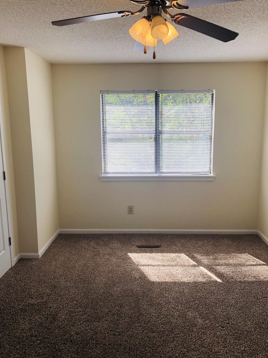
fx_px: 320
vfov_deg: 58.3
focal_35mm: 31
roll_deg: +0.0
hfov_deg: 45.5
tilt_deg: -8.2
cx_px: 134
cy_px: 184
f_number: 1.8
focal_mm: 3.99
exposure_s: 1/305
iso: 20
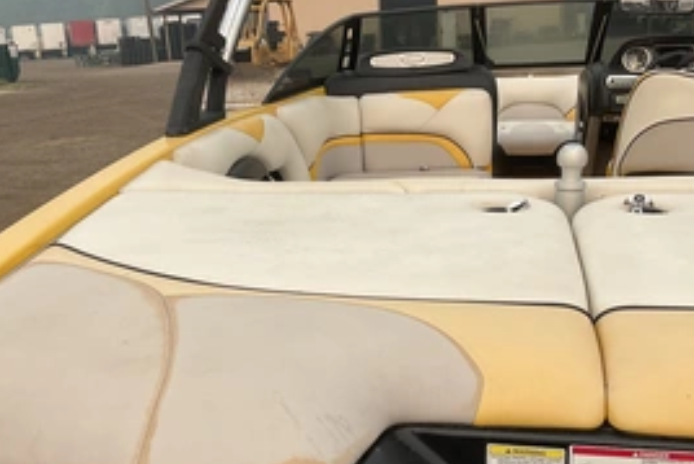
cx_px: 347
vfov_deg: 29.8
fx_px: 868
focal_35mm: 45
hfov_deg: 43.6
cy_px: 290
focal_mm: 3
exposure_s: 1/1168
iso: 25
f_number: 1.8
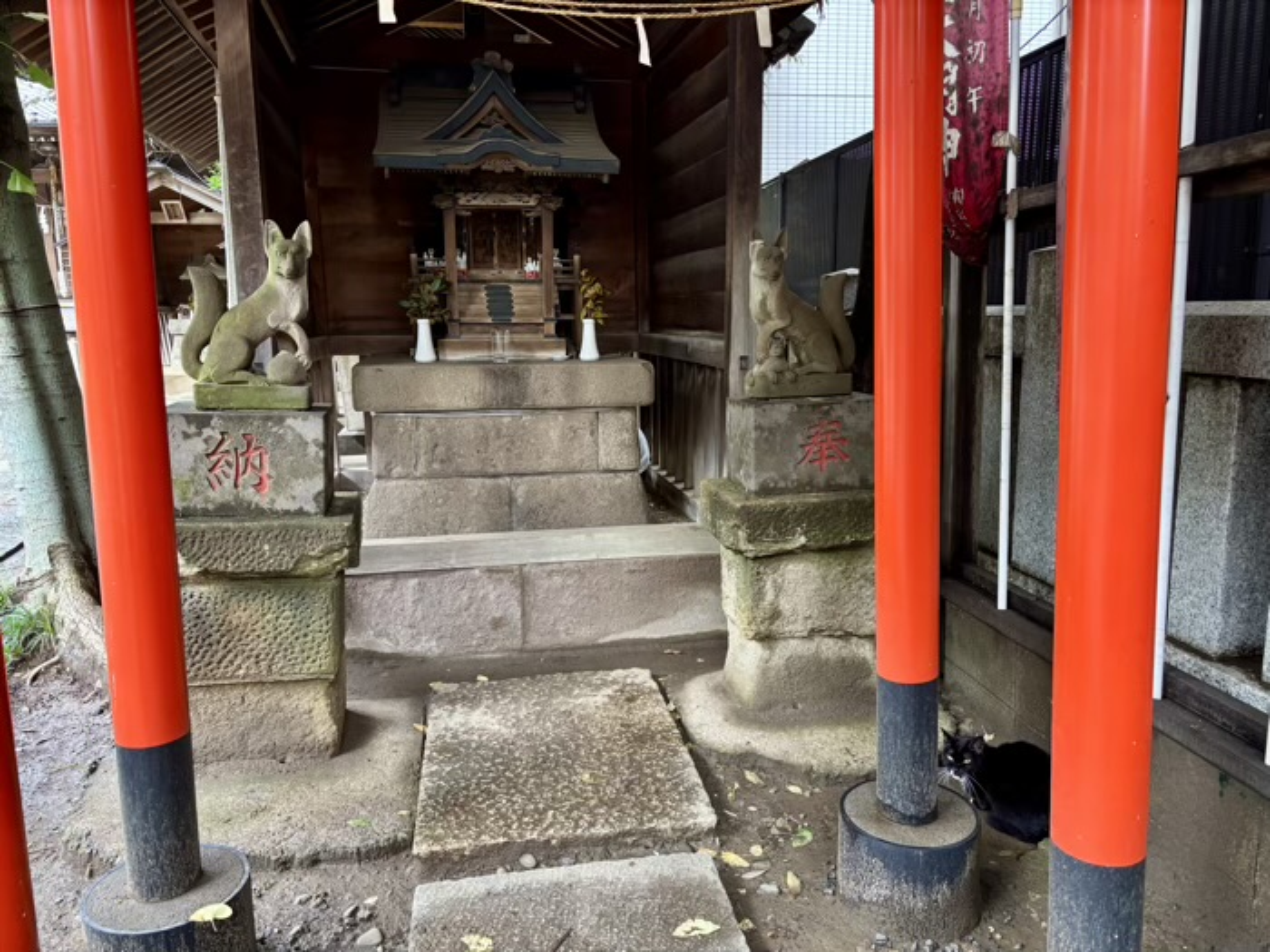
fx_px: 954
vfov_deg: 53.1
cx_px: 635
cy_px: 476
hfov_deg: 67.3
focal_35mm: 26
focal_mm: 5.96
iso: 160
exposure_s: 1/60
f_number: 1.6
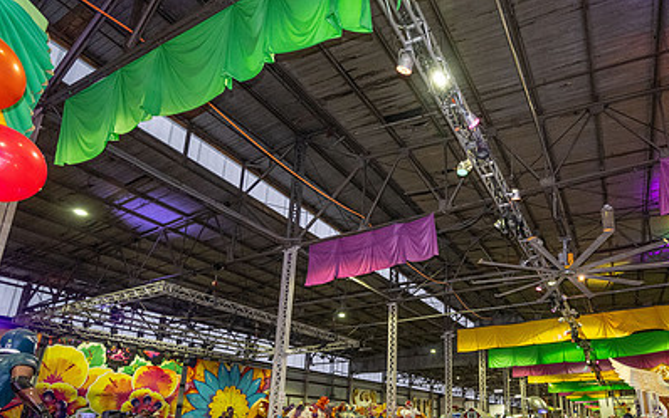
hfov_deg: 74.9
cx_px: 442
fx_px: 419
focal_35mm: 23
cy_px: 308
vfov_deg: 51.0
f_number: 4
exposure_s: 1/125
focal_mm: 15.5
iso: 2800
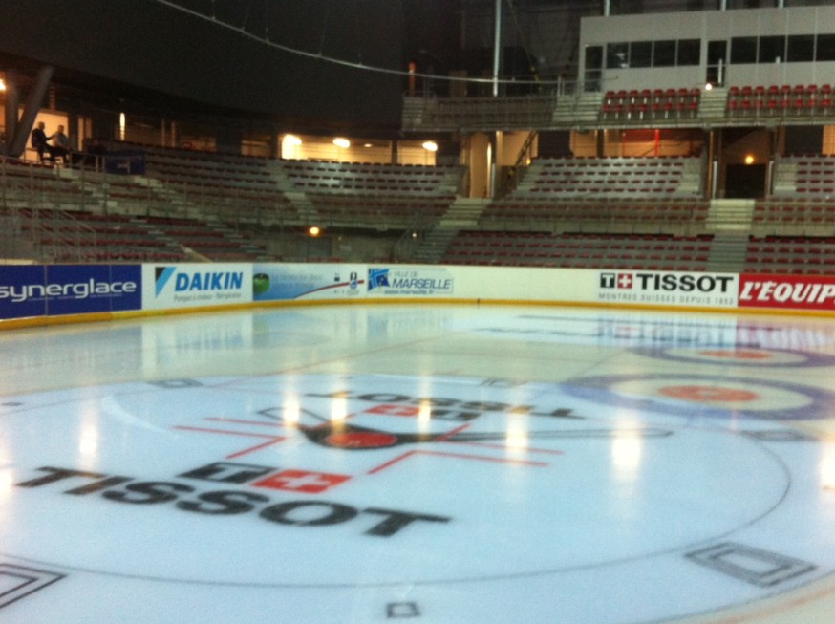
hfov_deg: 45.7
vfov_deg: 35.0
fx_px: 988
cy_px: 340
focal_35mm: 41
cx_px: 474
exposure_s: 1/15
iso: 160
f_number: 2.8
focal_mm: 3.85
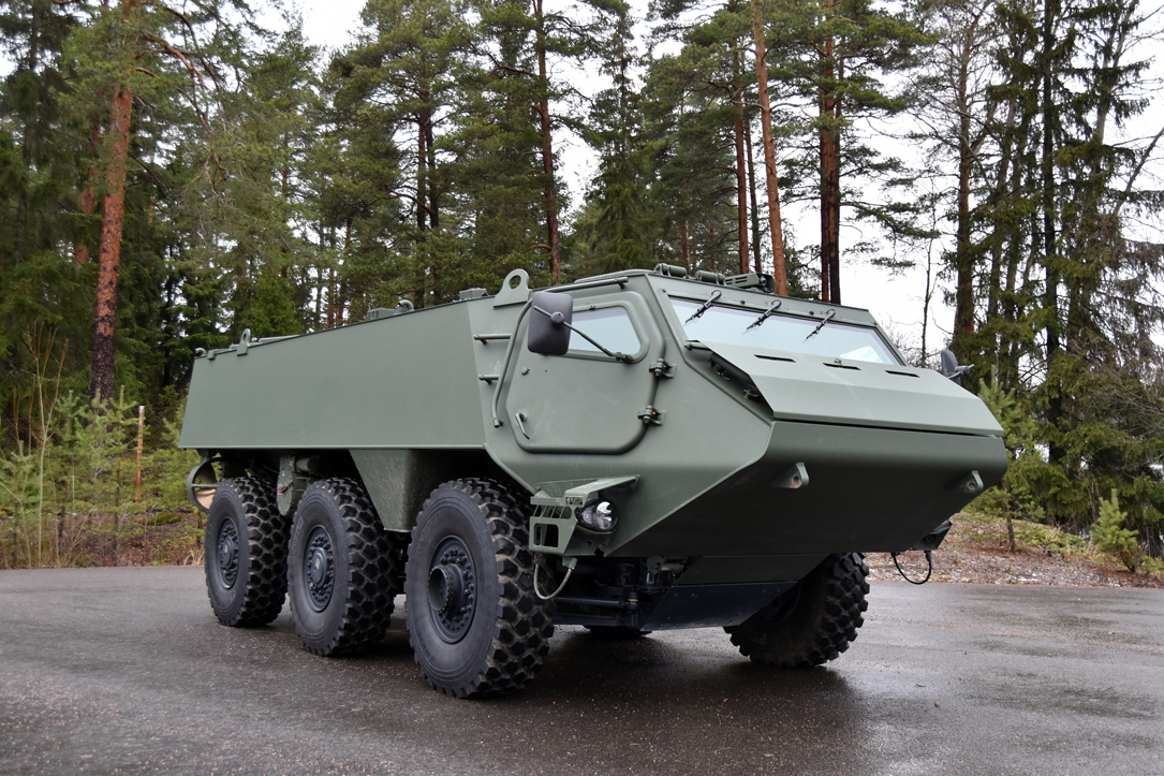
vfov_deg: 36.9
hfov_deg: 53.1
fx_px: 1164
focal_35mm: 36
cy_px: 388
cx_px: 582
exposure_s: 1/40
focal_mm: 24
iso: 450
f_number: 3.8
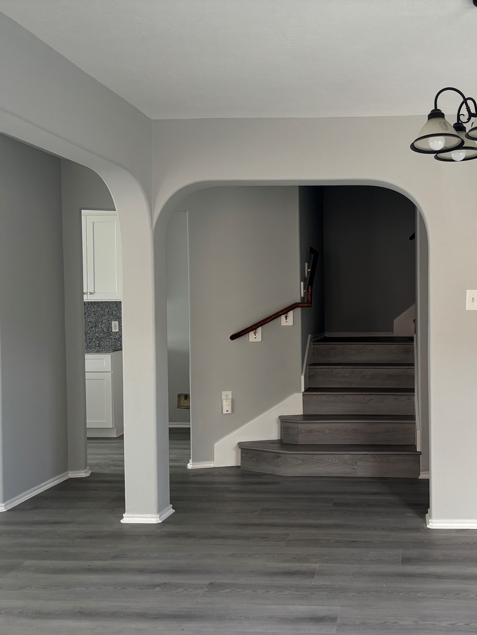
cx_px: 367
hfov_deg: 39.4
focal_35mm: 35
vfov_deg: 52.6
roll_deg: +0.4
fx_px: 643
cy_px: 319
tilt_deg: -1.8
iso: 125
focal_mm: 5.96
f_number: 1.6
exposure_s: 1/88
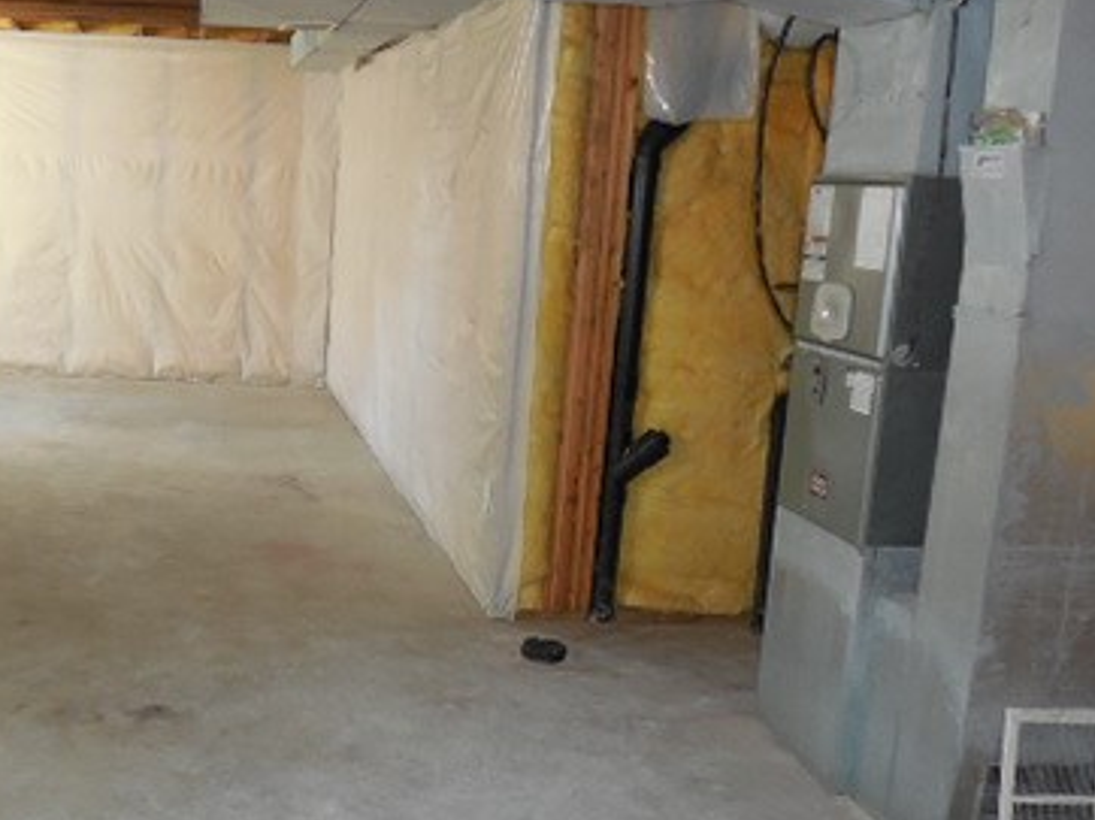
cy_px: 493
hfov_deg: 40.0
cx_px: 254
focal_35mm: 46
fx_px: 1454
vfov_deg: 31.4
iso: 450
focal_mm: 4.6
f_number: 3.5
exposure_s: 1/25
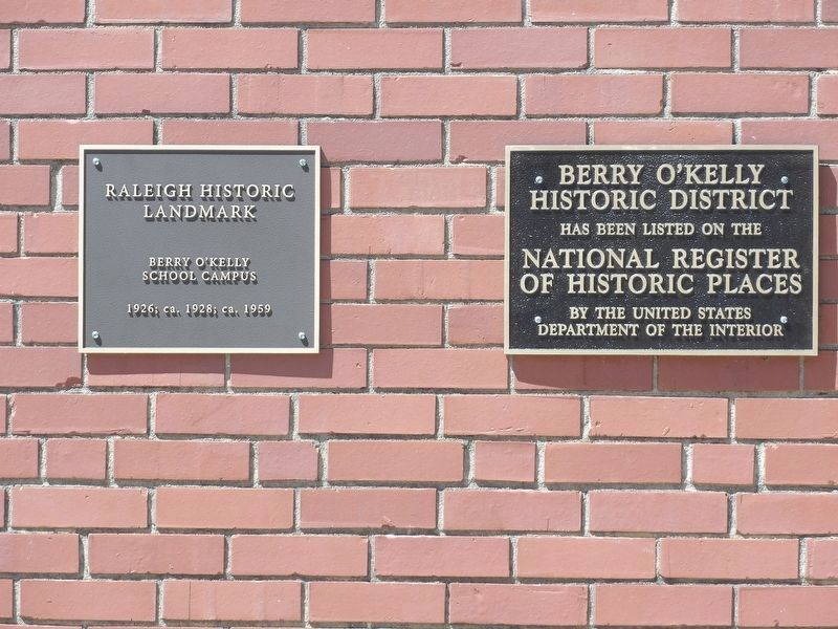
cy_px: 314
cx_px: 419
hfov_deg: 5.5
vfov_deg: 4.1
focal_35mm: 363
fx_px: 8788
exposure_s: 1/149
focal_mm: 65.2
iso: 100
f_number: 4.2
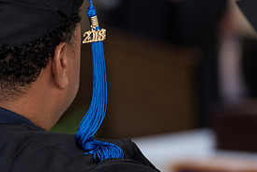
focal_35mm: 222
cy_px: 31
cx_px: 46
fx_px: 1586
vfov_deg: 6.2
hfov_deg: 9.2
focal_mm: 105
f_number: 2.8
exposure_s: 1/250
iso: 2000
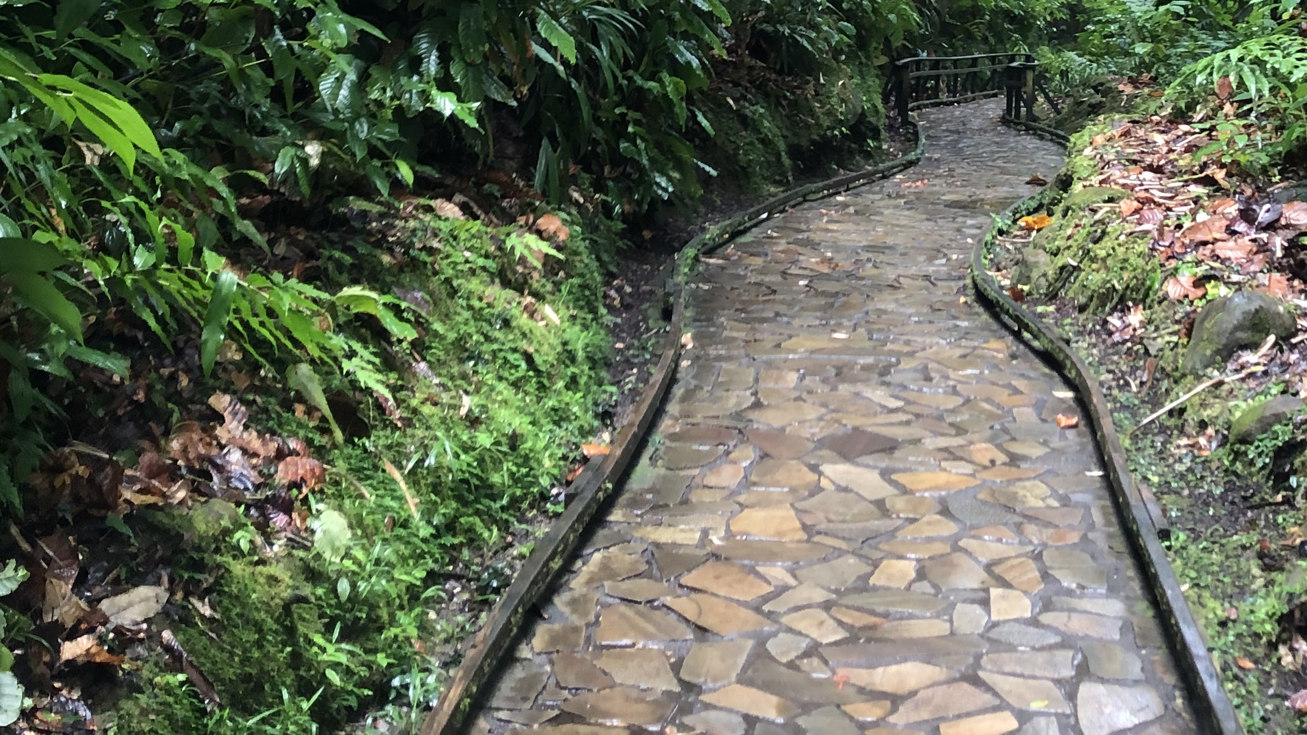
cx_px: 880
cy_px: -234
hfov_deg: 36.2
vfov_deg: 19.4
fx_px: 1975
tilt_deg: +6.7
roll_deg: -1.1
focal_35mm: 57
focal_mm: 4
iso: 32
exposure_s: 1/24
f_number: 1.8
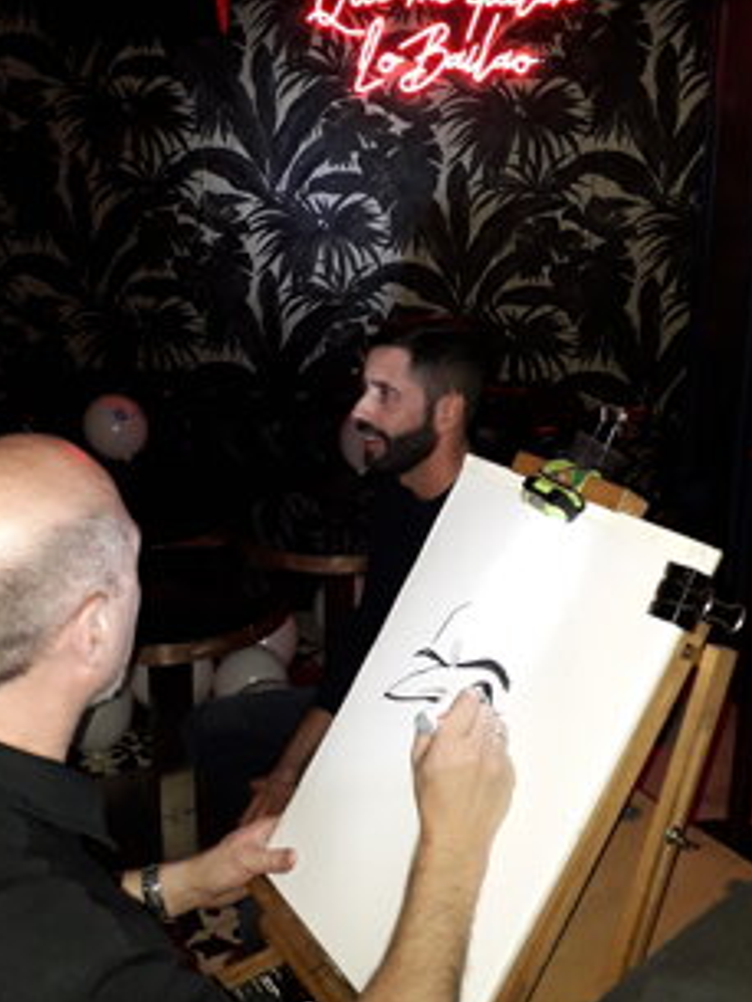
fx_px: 1042
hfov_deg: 39.7
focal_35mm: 36
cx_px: 376
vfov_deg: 51.1
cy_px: 424
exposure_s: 1/25
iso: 200
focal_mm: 3.6
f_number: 1.9
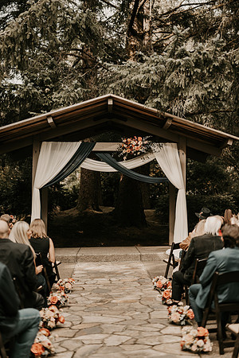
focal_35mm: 50
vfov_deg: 39.6
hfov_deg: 27.0
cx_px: 120
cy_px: 179
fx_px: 498
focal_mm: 50
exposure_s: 1/2000
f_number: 1.4
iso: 250
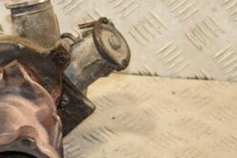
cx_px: -8
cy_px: 114
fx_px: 1219
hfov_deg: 11.0
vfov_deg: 7.4
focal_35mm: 185
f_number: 5.6
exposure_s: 1/200
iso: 800
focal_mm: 52
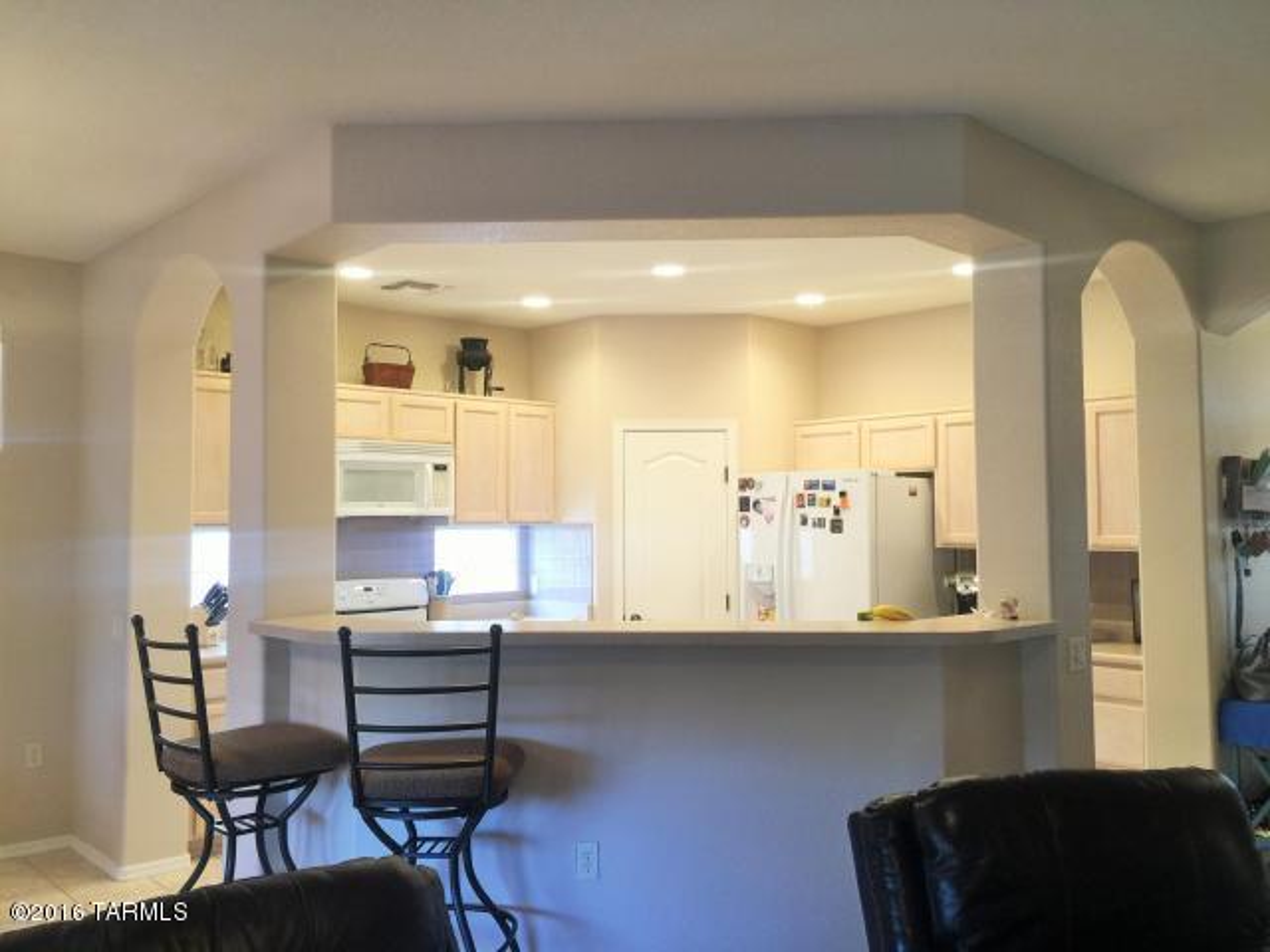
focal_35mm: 29
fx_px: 1064
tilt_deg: +1.8
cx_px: 635
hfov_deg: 61.7
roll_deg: -1.4
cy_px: 476
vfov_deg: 48.2
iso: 32
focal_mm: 4.15
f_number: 2.2
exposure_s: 1/15
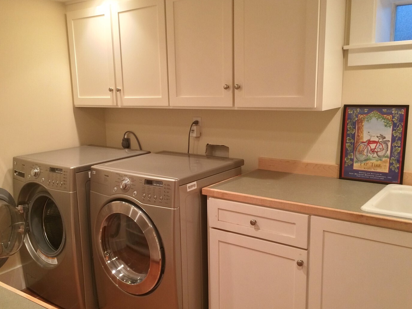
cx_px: 187
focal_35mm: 35
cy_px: 162
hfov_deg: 52.5
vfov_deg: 40.7
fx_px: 417
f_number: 2.2
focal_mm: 4.12
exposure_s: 1/30
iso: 160
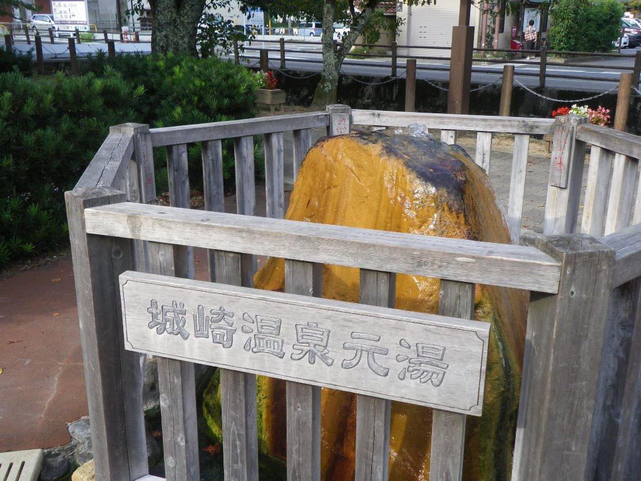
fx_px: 648
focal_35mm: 35
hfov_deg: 52.6
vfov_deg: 40.7
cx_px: 320
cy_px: 240
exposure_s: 1/160
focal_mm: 6.2
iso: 64
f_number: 3.8
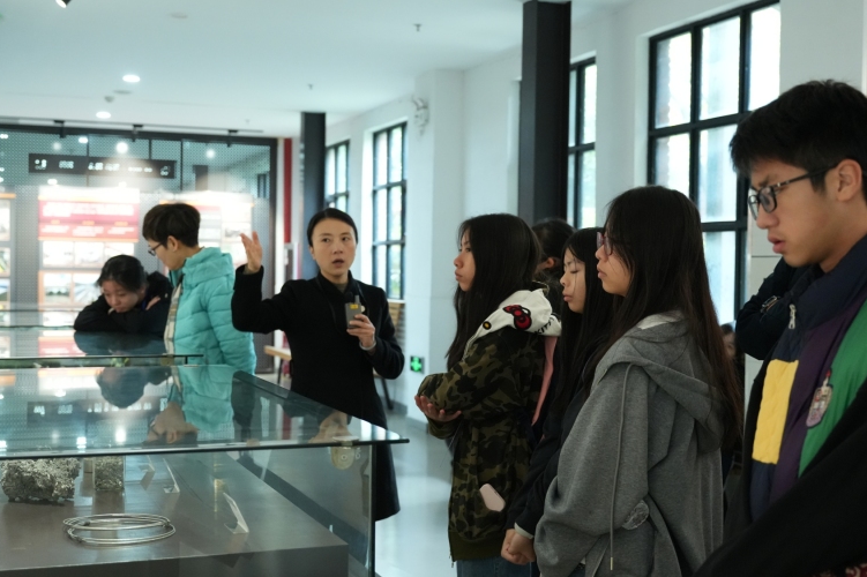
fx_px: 1180
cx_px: 458
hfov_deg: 40.3
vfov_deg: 27.5
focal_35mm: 49
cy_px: 296
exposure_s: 1/60
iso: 6400
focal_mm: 46
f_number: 4.5
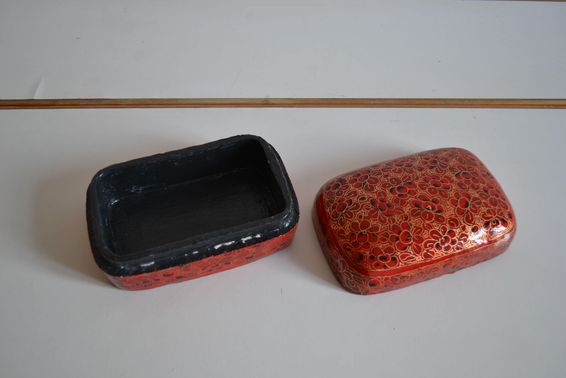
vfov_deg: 36.9
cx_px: 283
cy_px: 189
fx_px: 566
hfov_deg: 53.1
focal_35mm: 36
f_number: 4
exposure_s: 1/30
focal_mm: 24
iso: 400
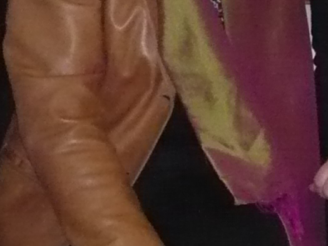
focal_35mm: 242
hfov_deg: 7.7
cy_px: -100
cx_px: 761
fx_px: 2293
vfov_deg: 6.1
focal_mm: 7.5
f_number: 3.2
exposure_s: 1/30
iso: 400
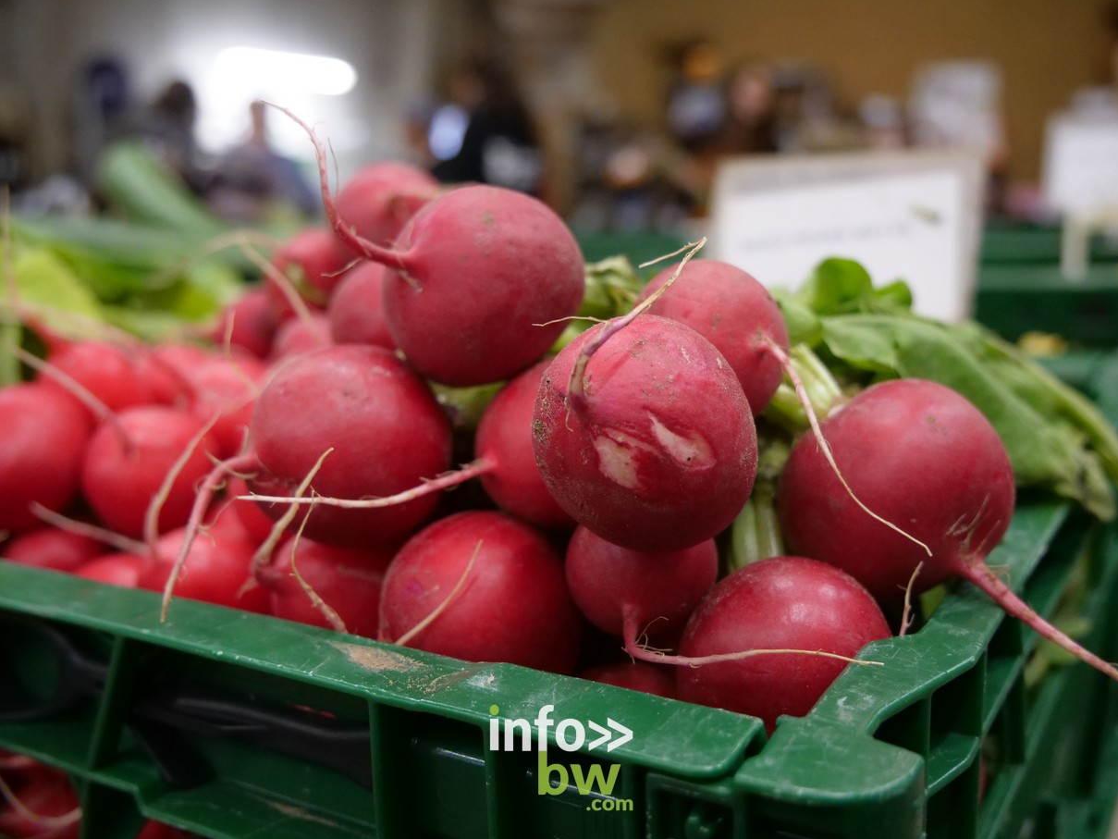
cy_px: 397
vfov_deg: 39.7
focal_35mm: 36
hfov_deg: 51.3
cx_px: 561
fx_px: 1163
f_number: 3.8
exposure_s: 1/60
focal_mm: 17
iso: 2000
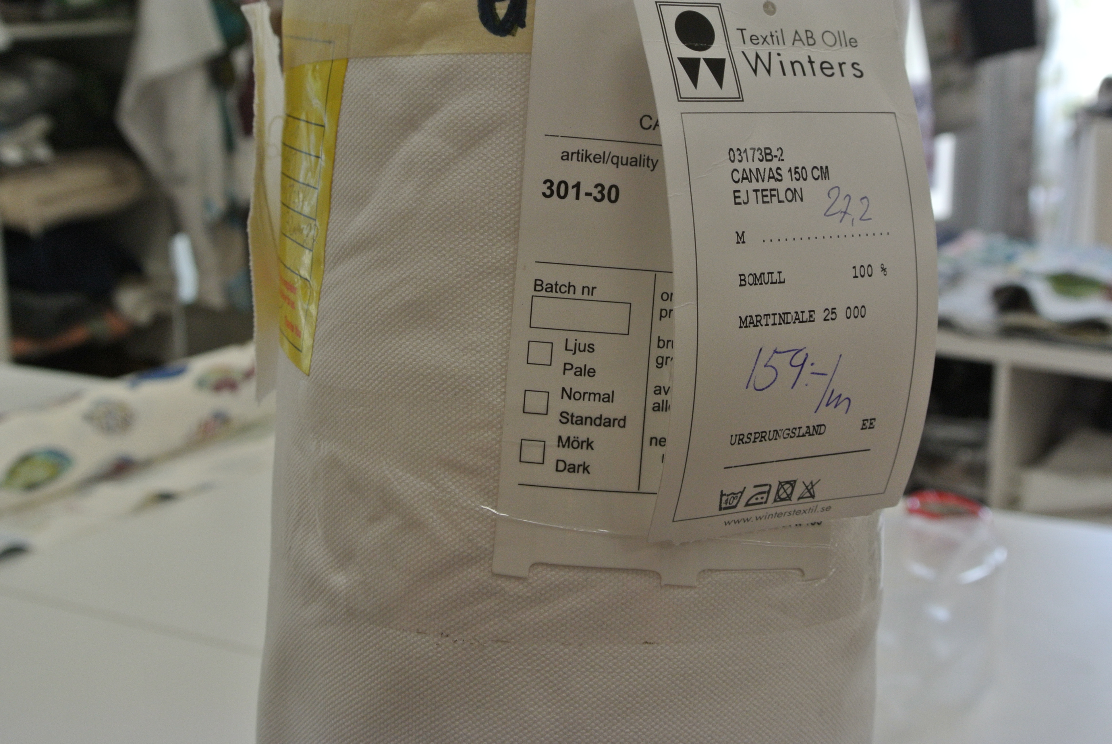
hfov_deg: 40.3
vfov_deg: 27.6
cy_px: 372
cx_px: 556
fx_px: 1515
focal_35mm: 49
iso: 360
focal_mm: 18.2
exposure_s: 1/125
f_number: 4.5
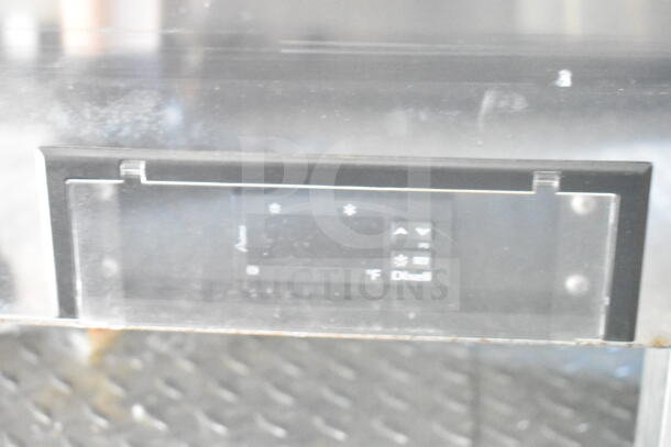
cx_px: 336
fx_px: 1063
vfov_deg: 23.8
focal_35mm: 57
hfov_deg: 35.0
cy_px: 224
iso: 25600
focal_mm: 38
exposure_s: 1/13
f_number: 4.8
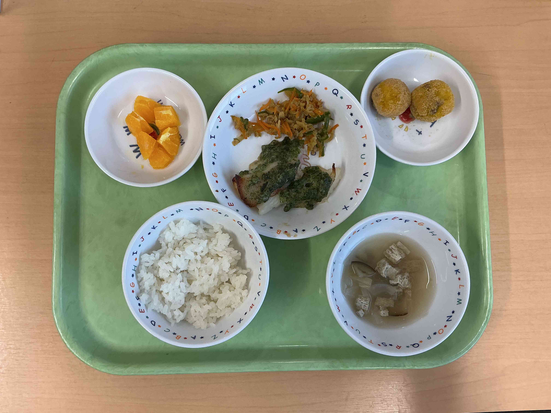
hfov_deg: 61.7
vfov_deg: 48.2
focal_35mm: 29
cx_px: 276
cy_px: 206
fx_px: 462
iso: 32
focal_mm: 3
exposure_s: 1/60
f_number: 1.8
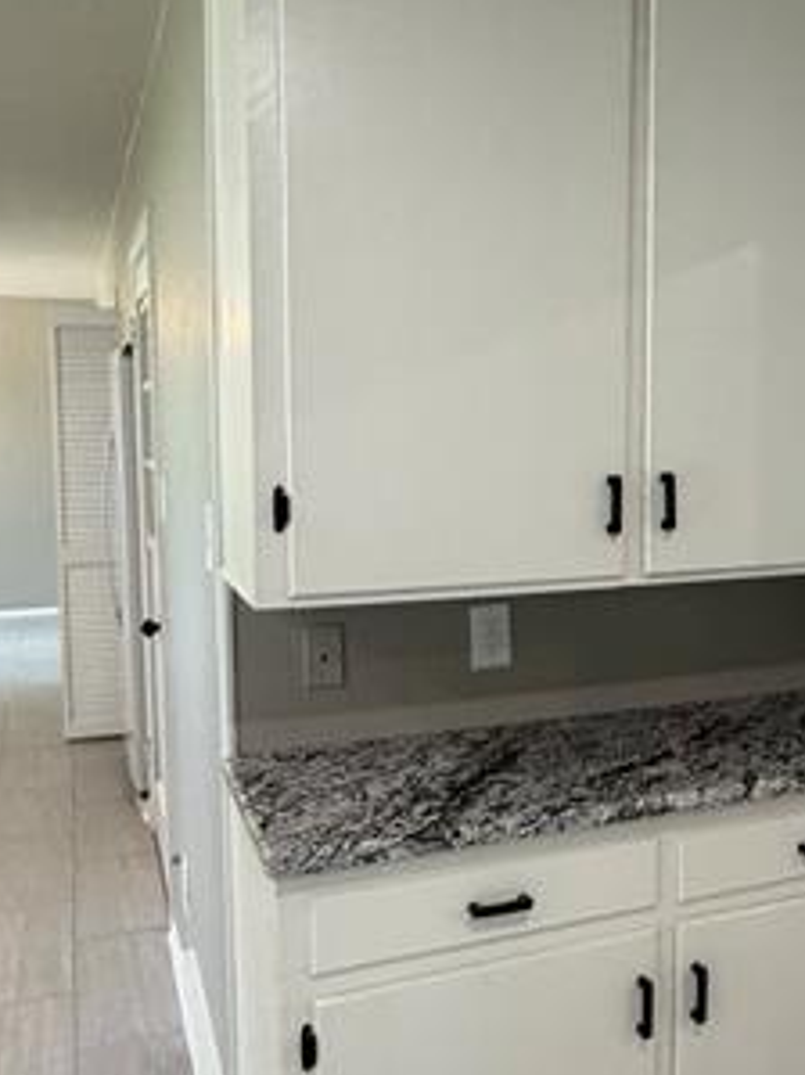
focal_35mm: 36
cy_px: 529
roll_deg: +1.3
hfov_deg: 38.9
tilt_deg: -5.1
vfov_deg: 51.4
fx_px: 1117
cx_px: 575
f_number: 2.2
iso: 200
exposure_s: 1/120
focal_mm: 2.22
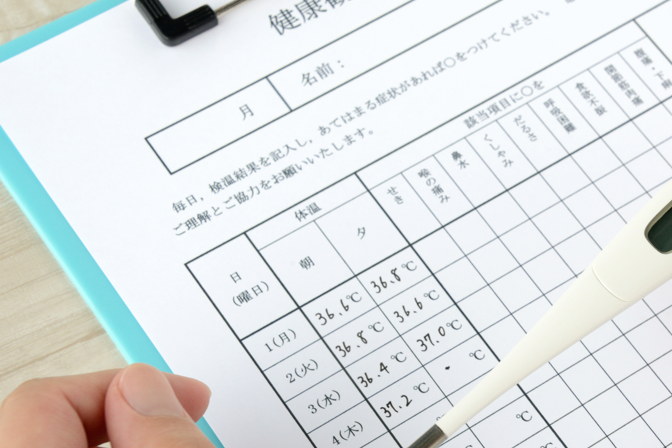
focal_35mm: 116
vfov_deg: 11.8
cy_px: 295
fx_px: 2166
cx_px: 541
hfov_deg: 17.5
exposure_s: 1/125
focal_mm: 72
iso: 640
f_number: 13
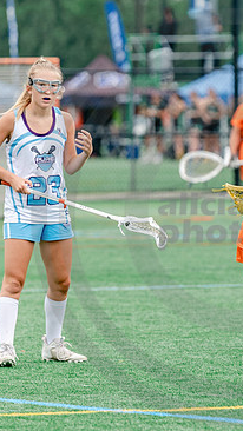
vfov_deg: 3.5
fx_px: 7007
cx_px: 230
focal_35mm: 612
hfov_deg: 2.0
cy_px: 253
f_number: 3.2
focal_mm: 200
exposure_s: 1/640
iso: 250
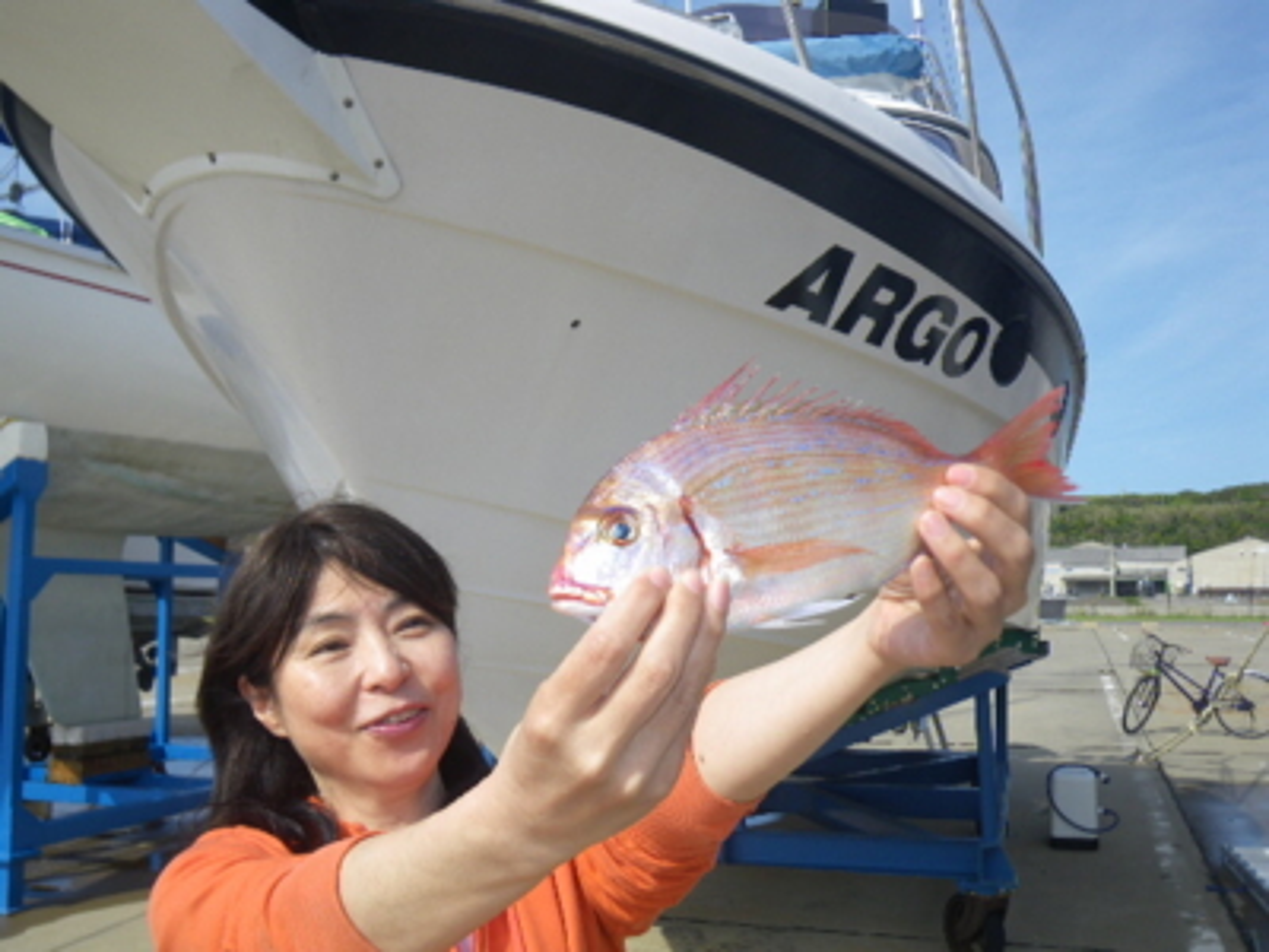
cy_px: 476
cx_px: 634
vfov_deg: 41.8
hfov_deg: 54.0
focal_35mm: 34
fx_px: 1246
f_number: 3.8
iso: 50
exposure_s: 1/320
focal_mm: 6.1
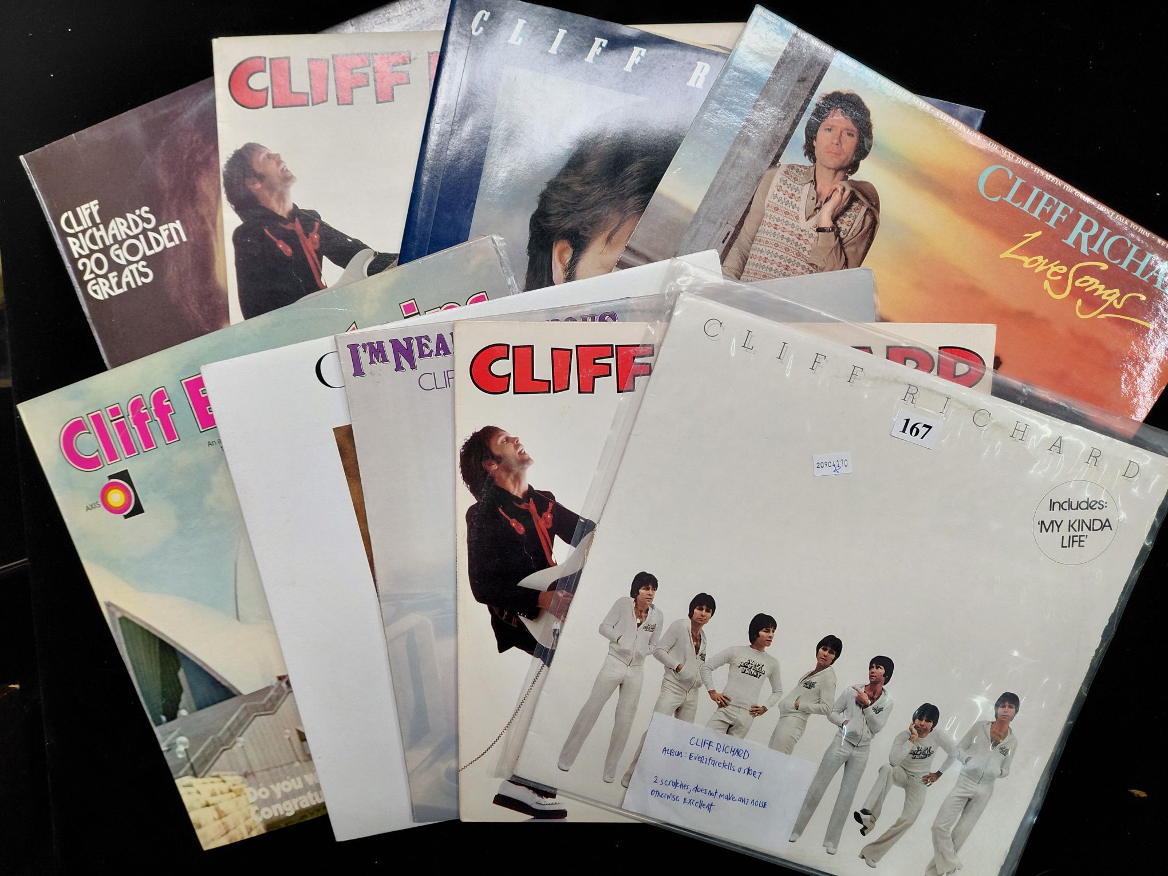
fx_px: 844
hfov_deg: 69.4
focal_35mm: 25
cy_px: 438
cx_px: 584
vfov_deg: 54.9
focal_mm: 4.69
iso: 160
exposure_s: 1/120
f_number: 1.8
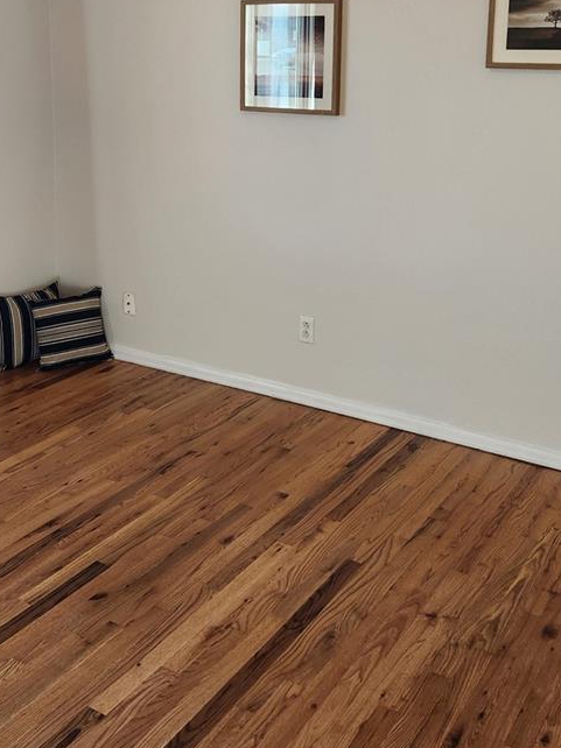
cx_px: 251
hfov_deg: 33.5
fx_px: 930
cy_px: 202
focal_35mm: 43
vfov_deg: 42.7
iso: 125
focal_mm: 5.4
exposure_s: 1/120
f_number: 1.8
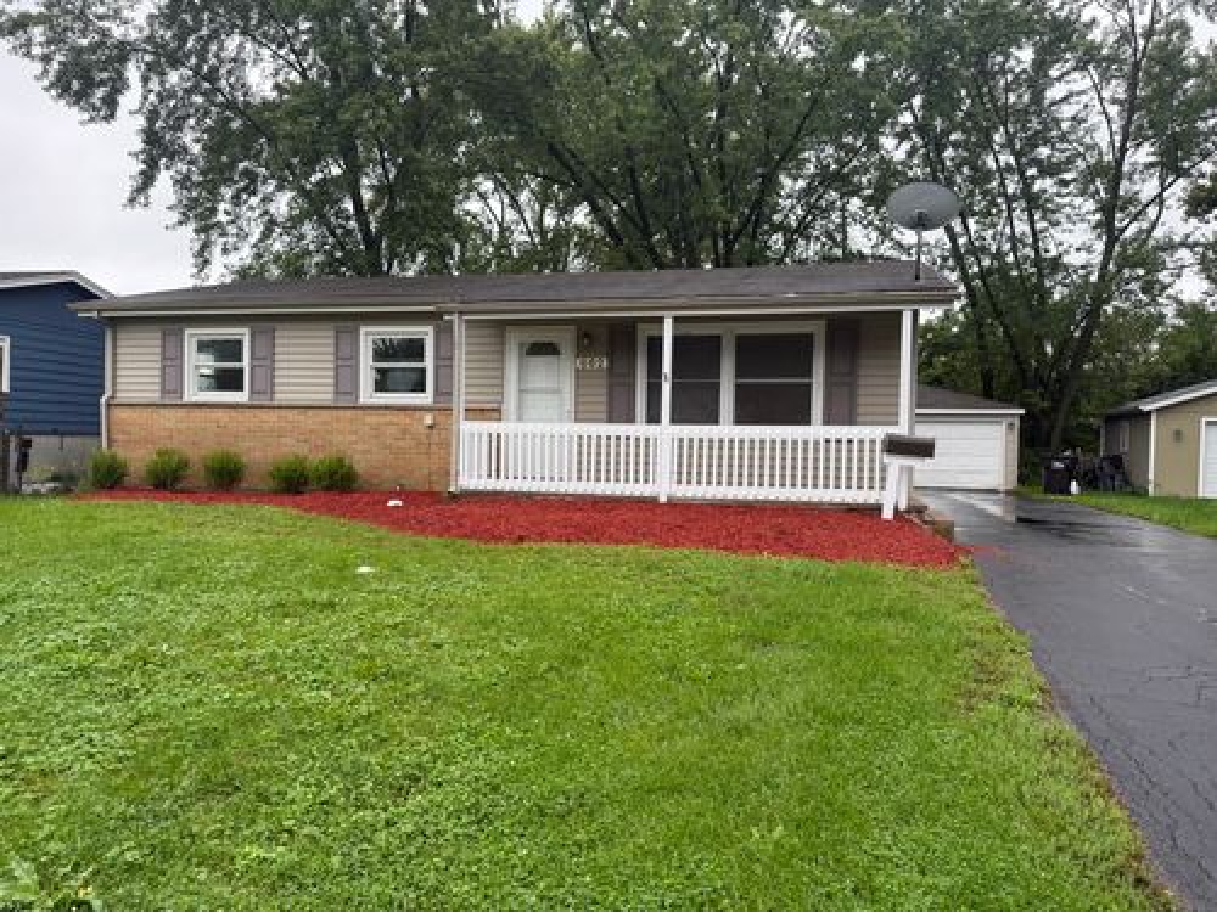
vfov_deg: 56.8
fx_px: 844
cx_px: 608
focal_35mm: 24
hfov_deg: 71.6
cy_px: 456
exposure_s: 1/150
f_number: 1.78
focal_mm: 6.76
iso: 125
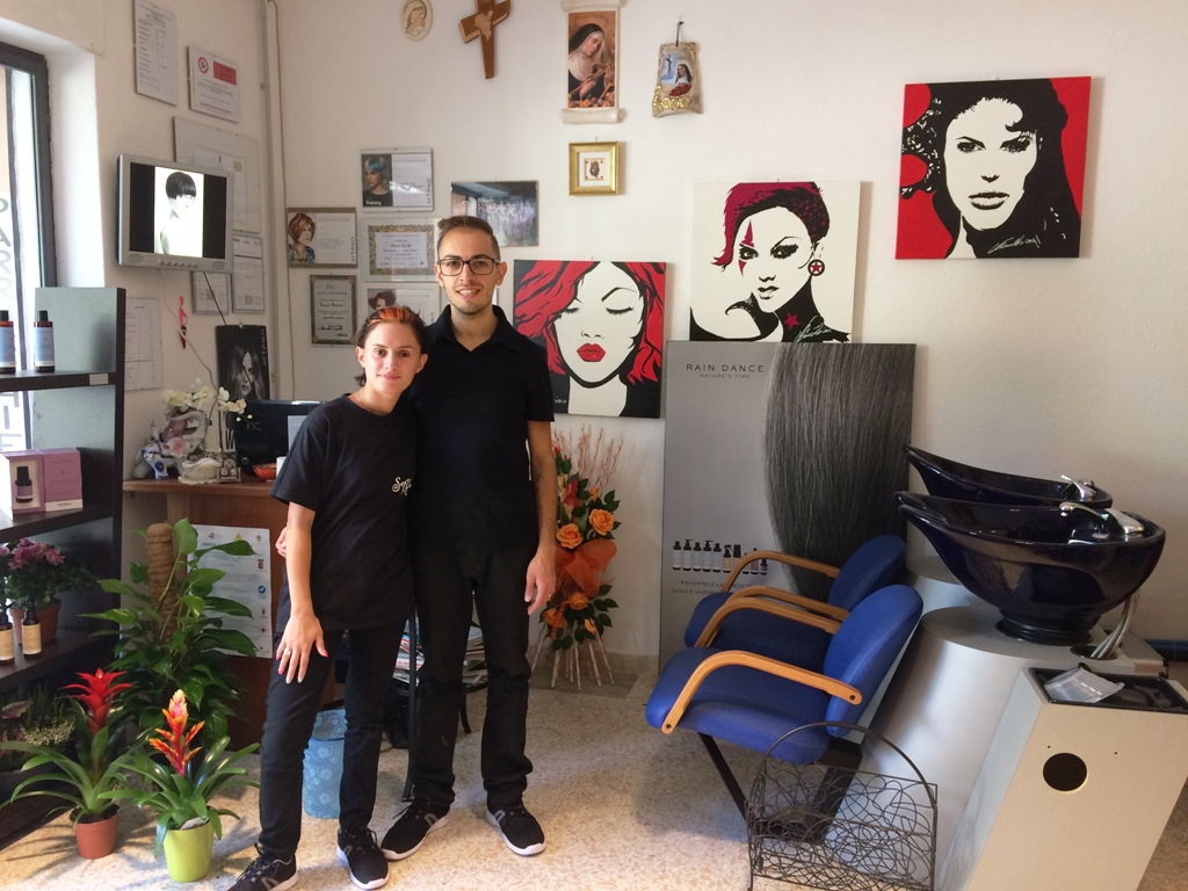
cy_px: 446
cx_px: 594
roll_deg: +1.3
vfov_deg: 48.2
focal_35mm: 29
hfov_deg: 61.7
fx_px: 995
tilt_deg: -8.0
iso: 100
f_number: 2.2
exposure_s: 1/33
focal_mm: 4.15
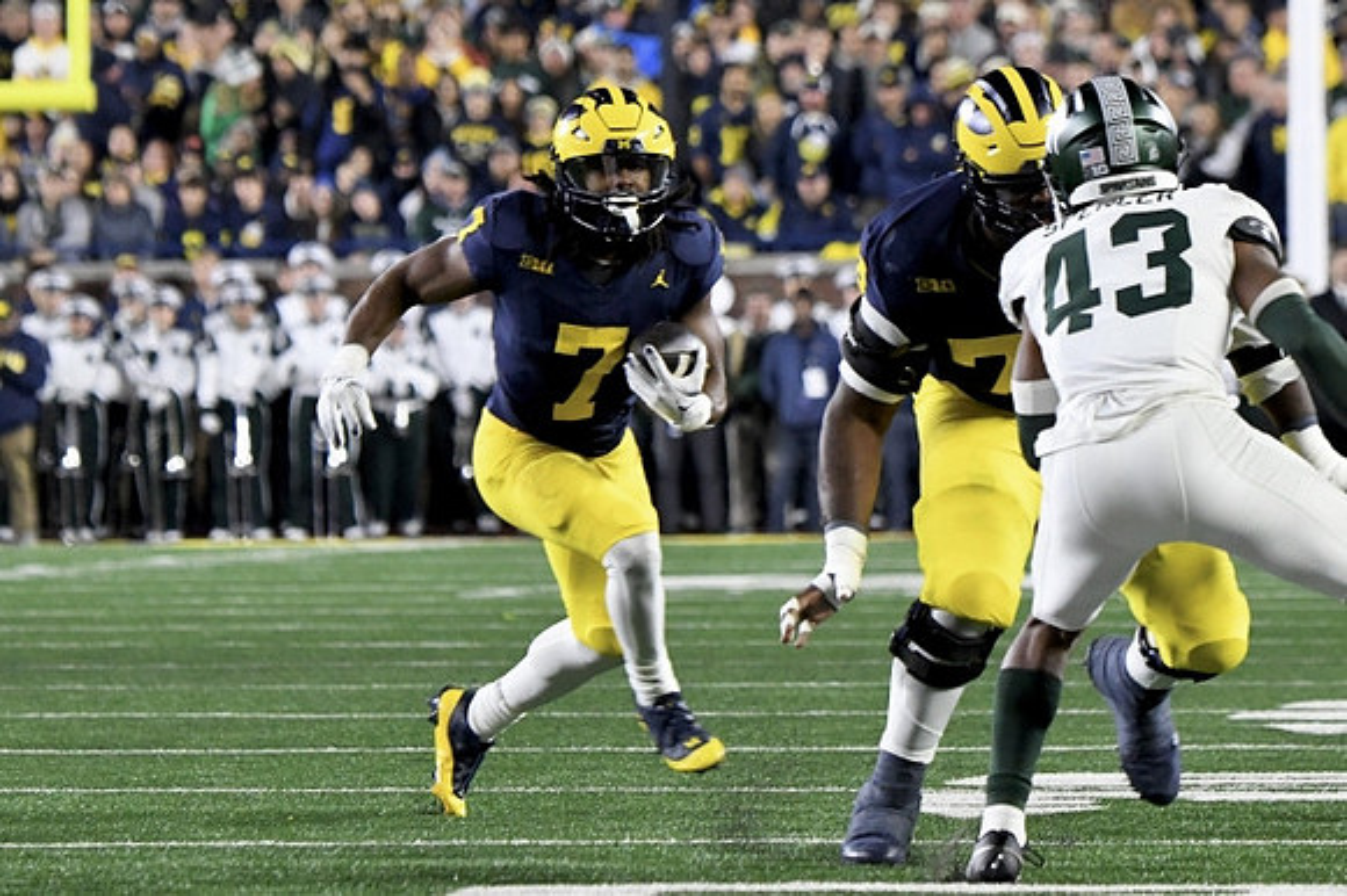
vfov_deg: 4.2
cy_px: 448
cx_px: 674
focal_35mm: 330
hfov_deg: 6.2
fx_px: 12340
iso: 6400
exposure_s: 1/800
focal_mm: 220
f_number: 5.3
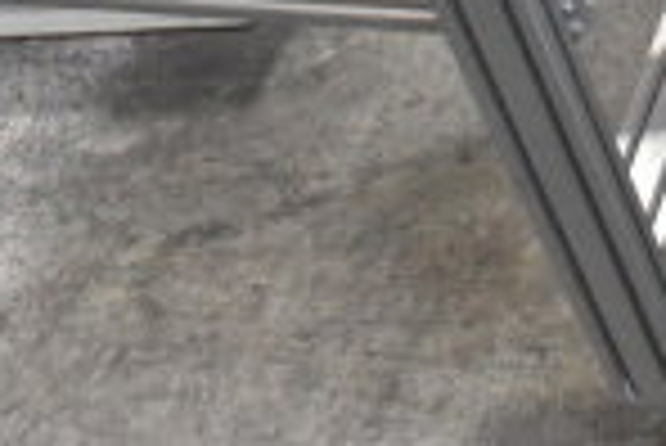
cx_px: 1215
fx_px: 2055
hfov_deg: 15.6
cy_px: -295
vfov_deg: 11.6
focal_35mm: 111
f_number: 11
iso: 6400
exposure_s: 1/500
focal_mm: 18
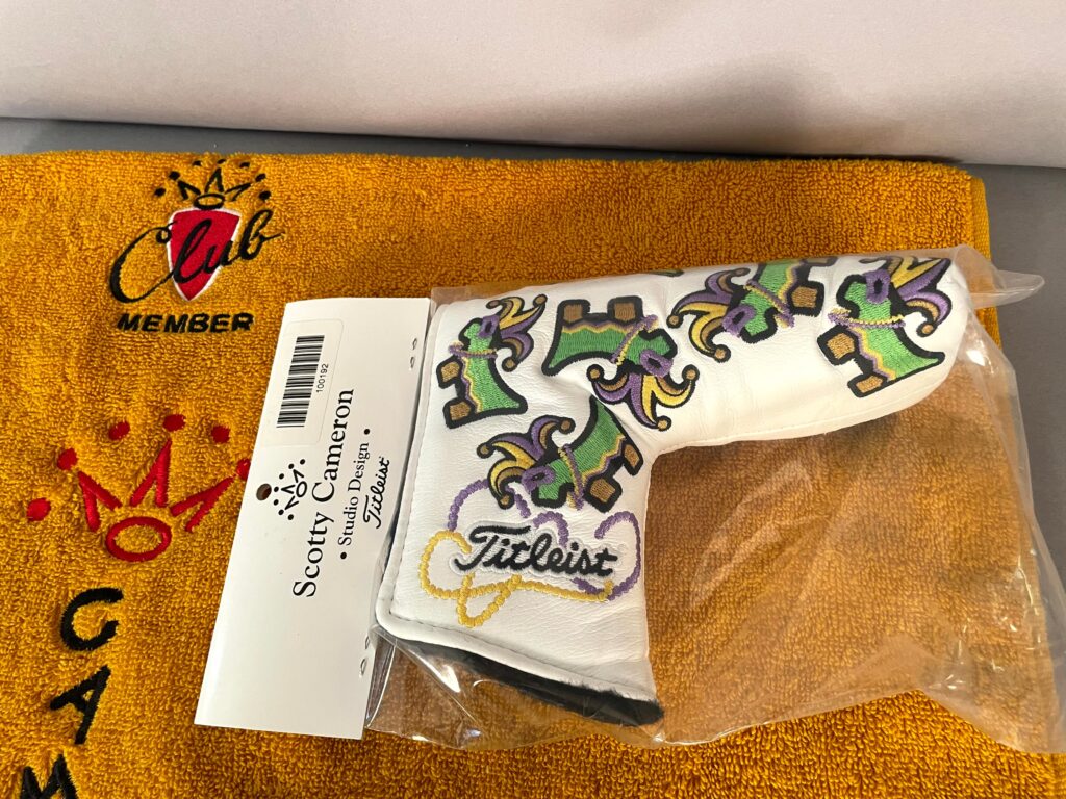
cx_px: 533
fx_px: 801
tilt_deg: -66.2
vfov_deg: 53.1
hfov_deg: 67.3
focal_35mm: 26
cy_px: 400
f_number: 1.6
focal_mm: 4.2
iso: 125
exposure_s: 1/60
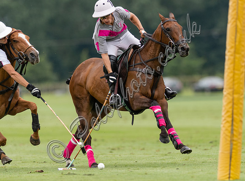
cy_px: 94
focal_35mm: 501
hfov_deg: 4.0
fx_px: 3527
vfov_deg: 2.9
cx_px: 141
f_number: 2.8
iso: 400
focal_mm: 300
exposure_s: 1/2500
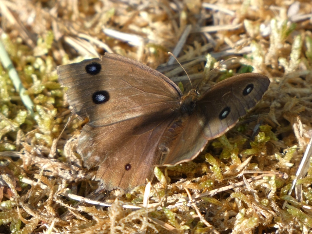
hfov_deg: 1.7
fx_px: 10654
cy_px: 117
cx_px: 156
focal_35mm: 1182
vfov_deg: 1.3
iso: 80
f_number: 5.8
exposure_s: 1/125
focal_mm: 211.8
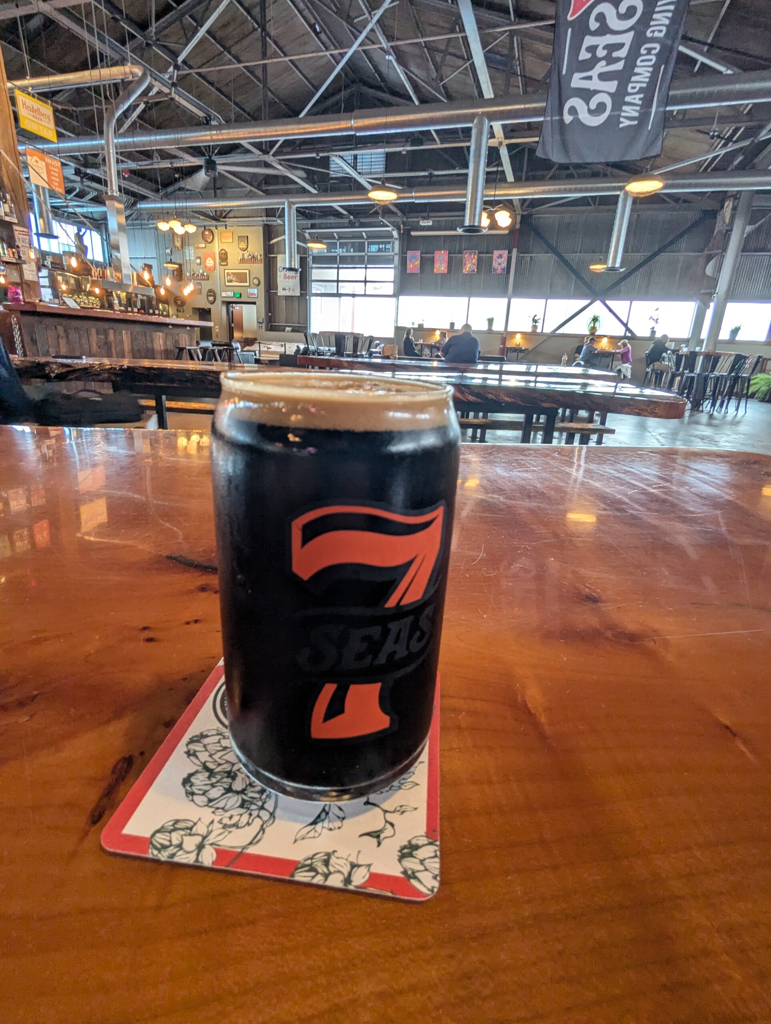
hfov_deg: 78.3
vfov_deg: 94.4
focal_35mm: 16
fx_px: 474
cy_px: 512
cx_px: 386
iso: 94
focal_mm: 2.35
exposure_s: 1/30
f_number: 2.2
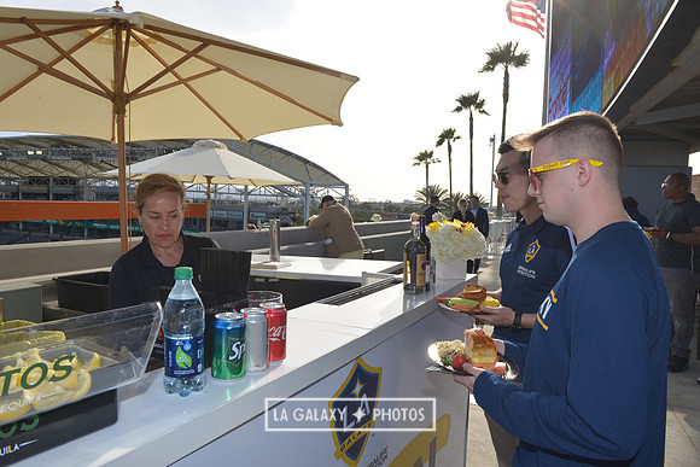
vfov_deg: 53.2
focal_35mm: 24
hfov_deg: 73.7
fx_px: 467
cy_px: 234
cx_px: 350
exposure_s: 1/200
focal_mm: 24
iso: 200
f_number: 13
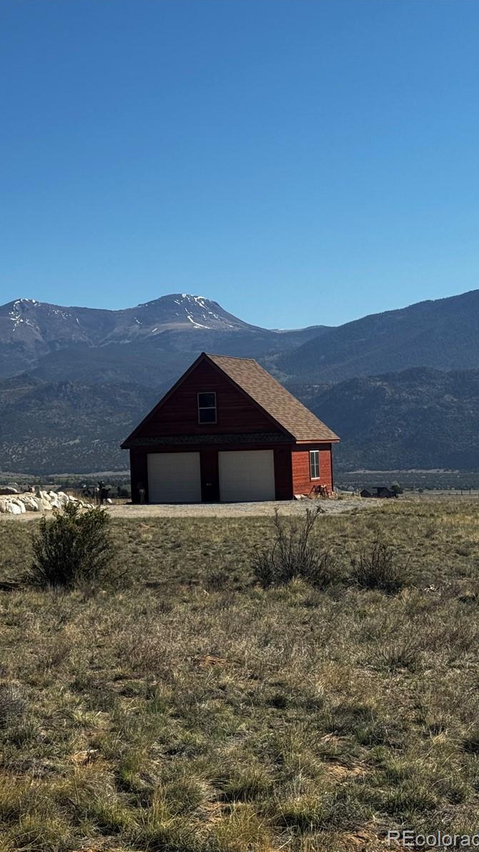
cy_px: 426
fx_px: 1581
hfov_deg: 16.6
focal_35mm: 70
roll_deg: +2.0
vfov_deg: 30.2
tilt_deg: -0.4
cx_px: -68
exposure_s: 1/4975
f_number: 1.78
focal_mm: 6.76
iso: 64
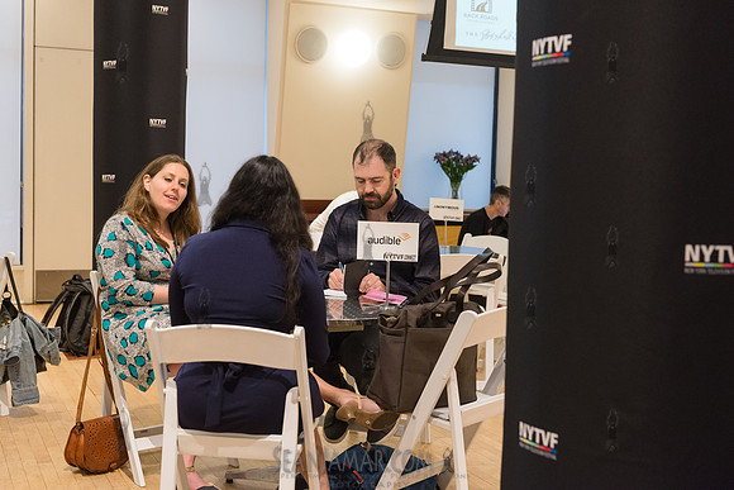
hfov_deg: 41.1
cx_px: 367
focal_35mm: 48
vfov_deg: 28.1
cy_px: 245
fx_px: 979
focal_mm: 48
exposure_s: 1/125
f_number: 4
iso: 2500
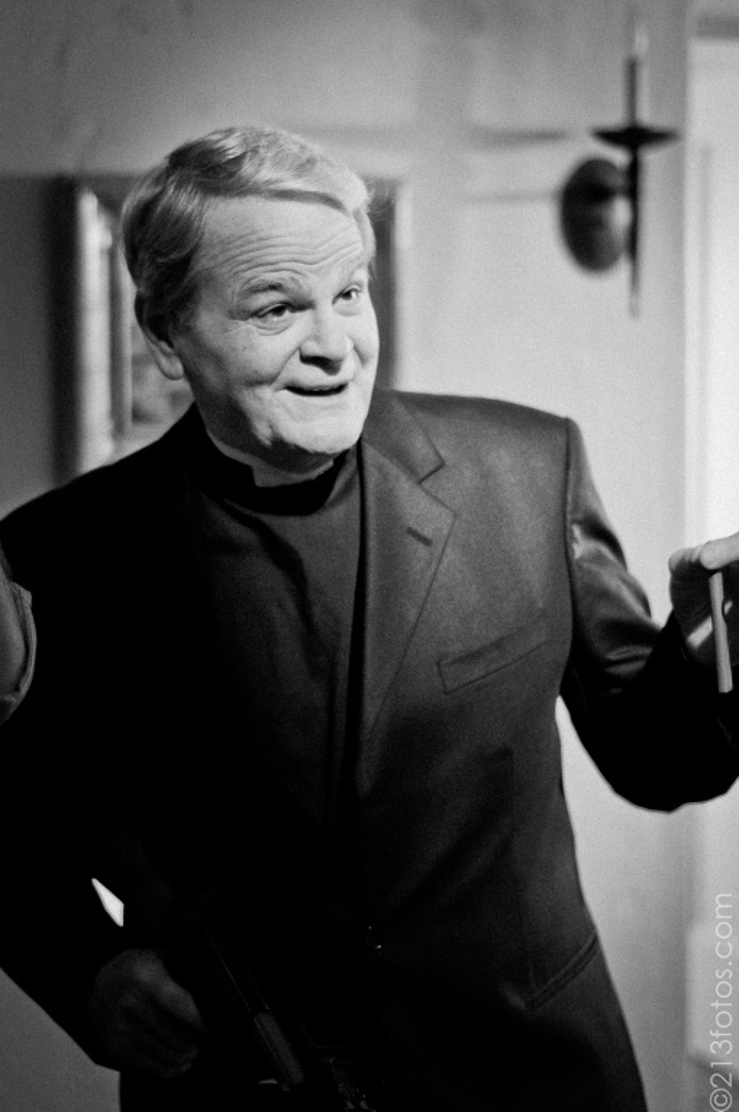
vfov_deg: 27.0
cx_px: 370
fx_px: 2315
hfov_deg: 18.1
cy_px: 556
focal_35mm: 75
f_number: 1.8
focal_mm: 50
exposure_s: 1/1000
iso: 800
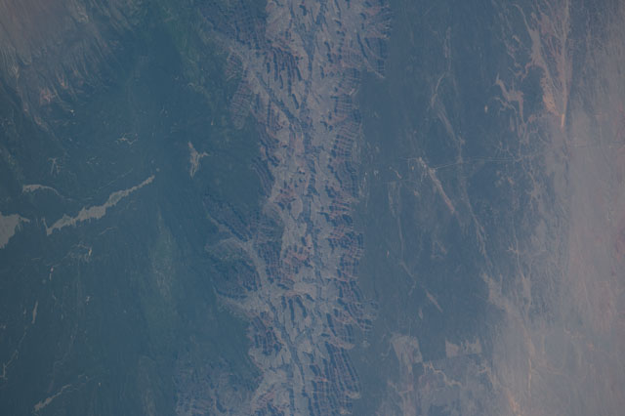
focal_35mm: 800
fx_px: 13881
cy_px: 208
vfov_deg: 1.7
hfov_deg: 2.6
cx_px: 312
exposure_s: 1/800
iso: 200
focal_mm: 800
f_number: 10
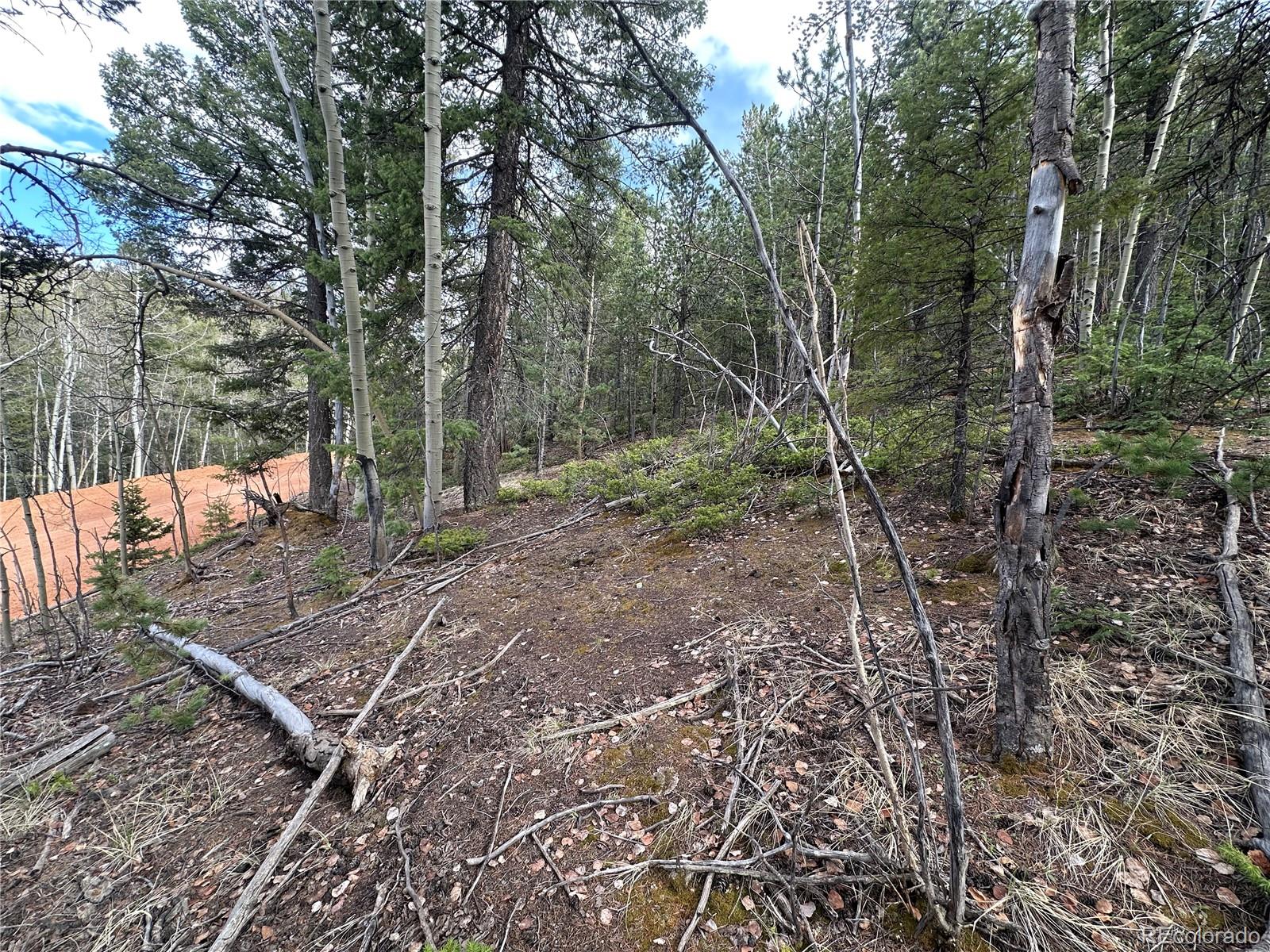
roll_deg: -3.3
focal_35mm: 14
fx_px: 514
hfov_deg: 102.1
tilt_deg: -3.9
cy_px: 476
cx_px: 635
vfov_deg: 85.7
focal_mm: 2.22
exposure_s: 1/132
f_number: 2.2
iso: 40
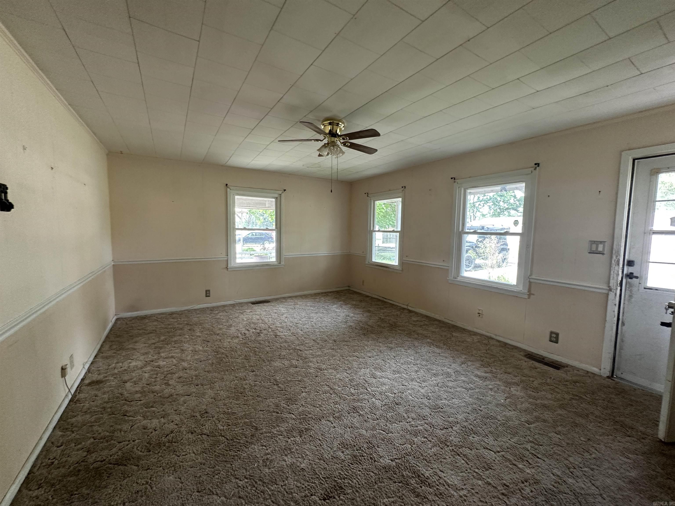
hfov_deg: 102.1
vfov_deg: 85.7
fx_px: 273
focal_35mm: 14
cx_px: 338
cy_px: 253
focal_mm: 2.22
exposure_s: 1/60
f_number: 2.2
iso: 200
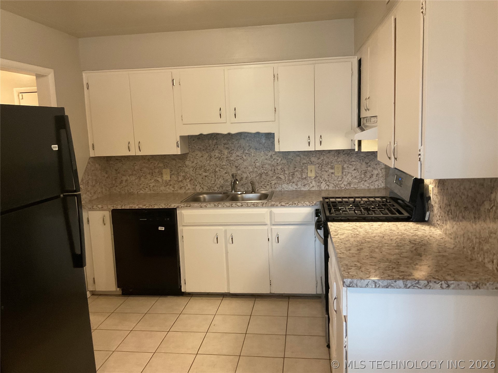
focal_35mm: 29
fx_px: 417
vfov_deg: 48.2
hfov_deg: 61.7
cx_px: 249
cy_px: 186
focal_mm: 3
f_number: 1.8
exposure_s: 1/40
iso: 250
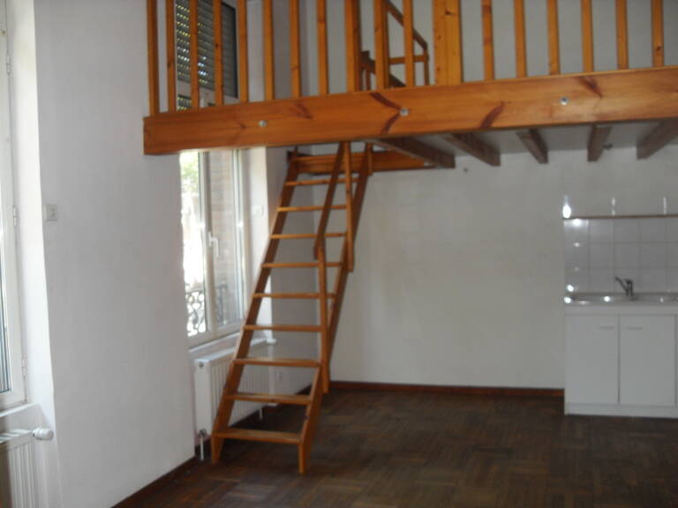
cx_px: 339
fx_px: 666
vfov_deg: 41.8
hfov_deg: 54.0
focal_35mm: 34
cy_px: 254
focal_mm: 6.3
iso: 120
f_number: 2.8
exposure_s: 1/45
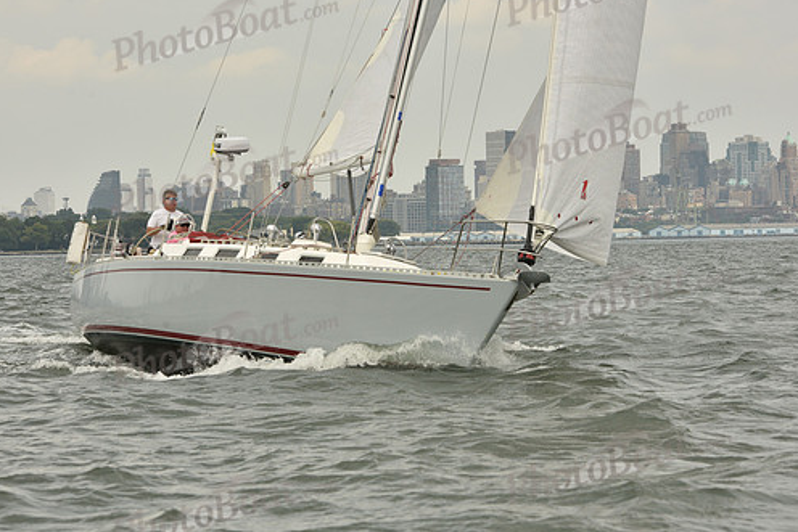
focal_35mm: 158
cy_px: 239
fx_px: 3503
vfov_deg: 8.7
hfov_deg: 13.0
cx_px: 423
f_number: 10
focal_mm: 135
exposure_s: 1/640
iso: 250
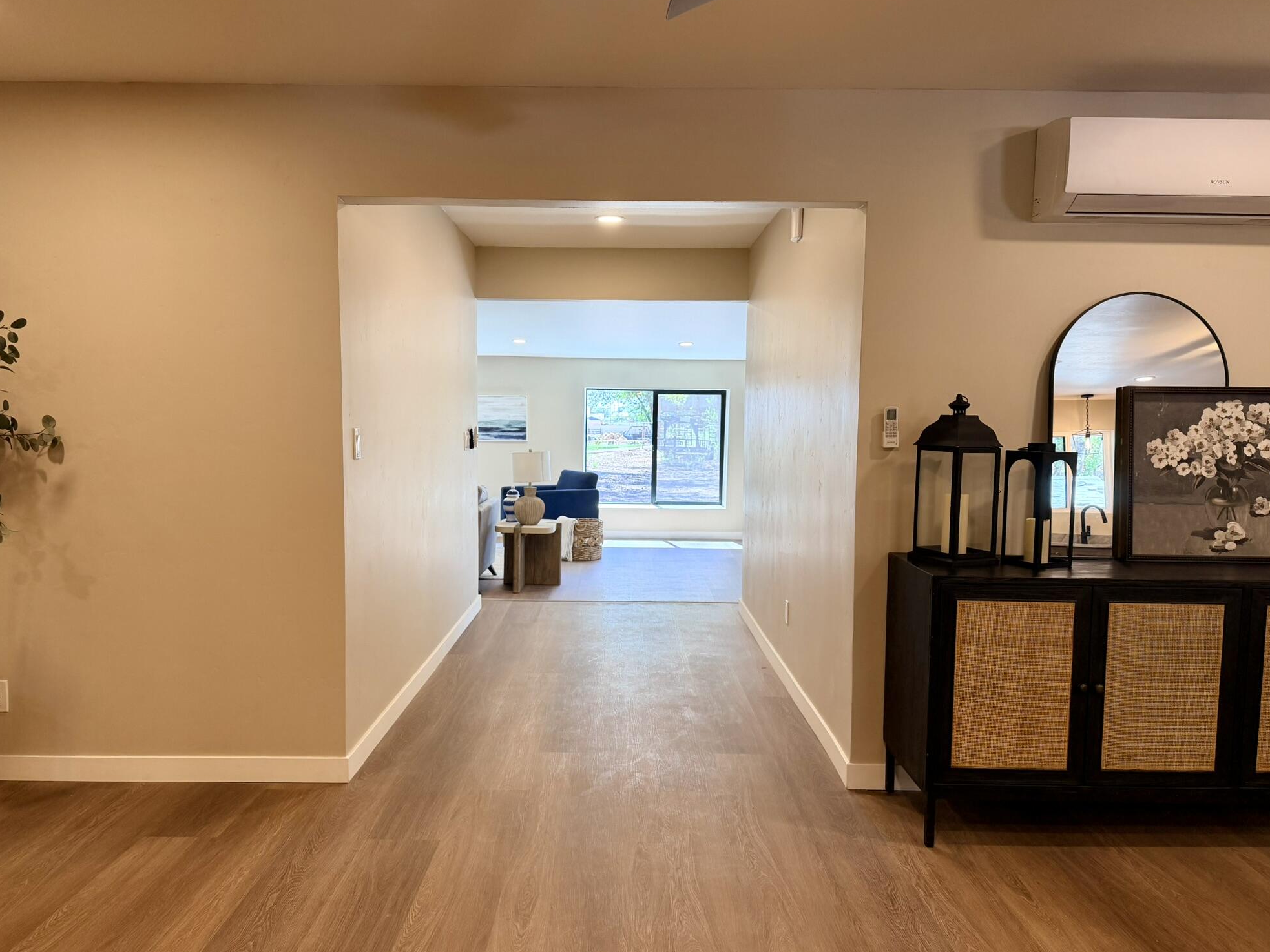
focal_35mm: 25
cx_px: 618
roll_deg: -0.1
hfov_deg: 69.4
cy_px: 476
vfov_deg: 54.9
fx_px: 917
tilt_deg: -6.2
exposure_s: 1/179
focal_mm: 6.76
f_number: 1.78
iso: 200
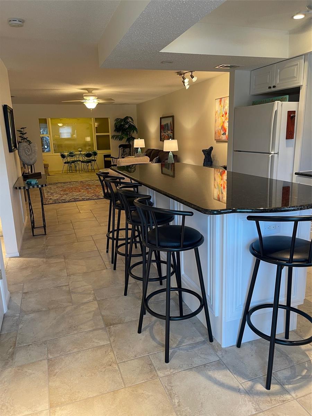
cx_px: 156
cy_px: 208
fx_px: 312
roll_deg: +2.1
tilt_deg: -13.8
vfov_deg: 67.3
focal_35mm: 26
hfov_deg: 53.1
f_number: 1.6
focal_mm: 5.1
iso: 80
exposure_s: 1/60
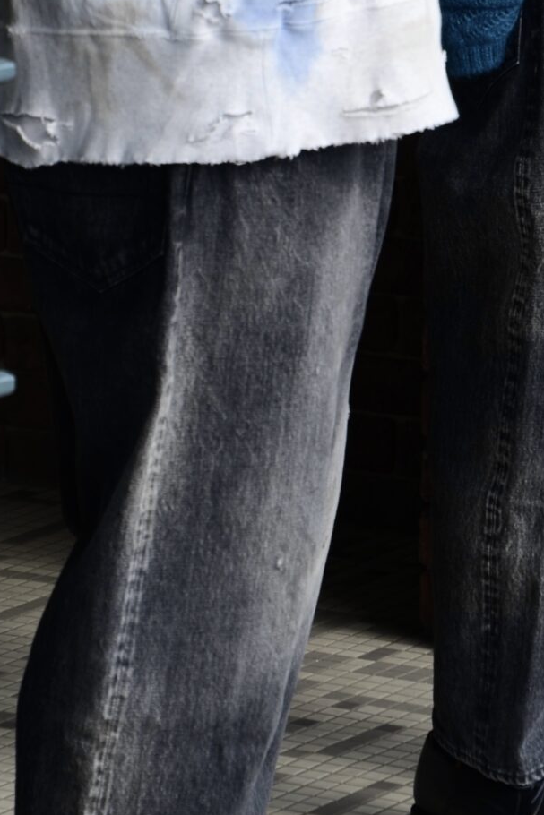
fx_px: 4962
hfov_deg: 6.3
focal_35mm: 219
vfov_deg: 9.4
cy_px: 282
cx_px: 390
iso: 125
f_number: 5
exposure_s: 1/320
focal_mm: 52
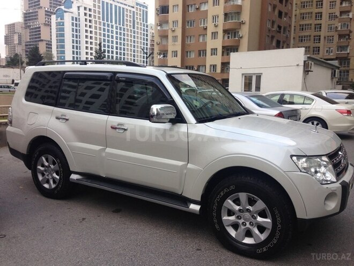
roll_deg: -1.4
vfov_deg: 42.9
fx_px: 337
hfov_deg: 55.4
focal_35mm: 33
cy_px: 133
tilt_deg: -7.7
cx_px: 177
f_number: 2.4
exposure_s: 1/171
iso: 50
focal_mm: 4.12
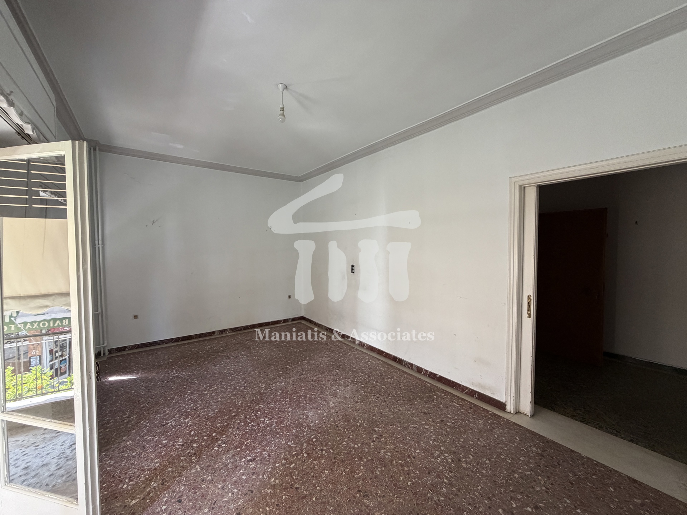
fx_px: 278
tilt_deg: -3.1
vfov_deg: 85.7
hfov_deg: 102.1
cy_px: 258
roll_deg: +0.1
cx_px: 344
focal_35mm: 14
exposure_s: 1/119
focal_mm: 2.22
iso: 320
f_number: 2.2
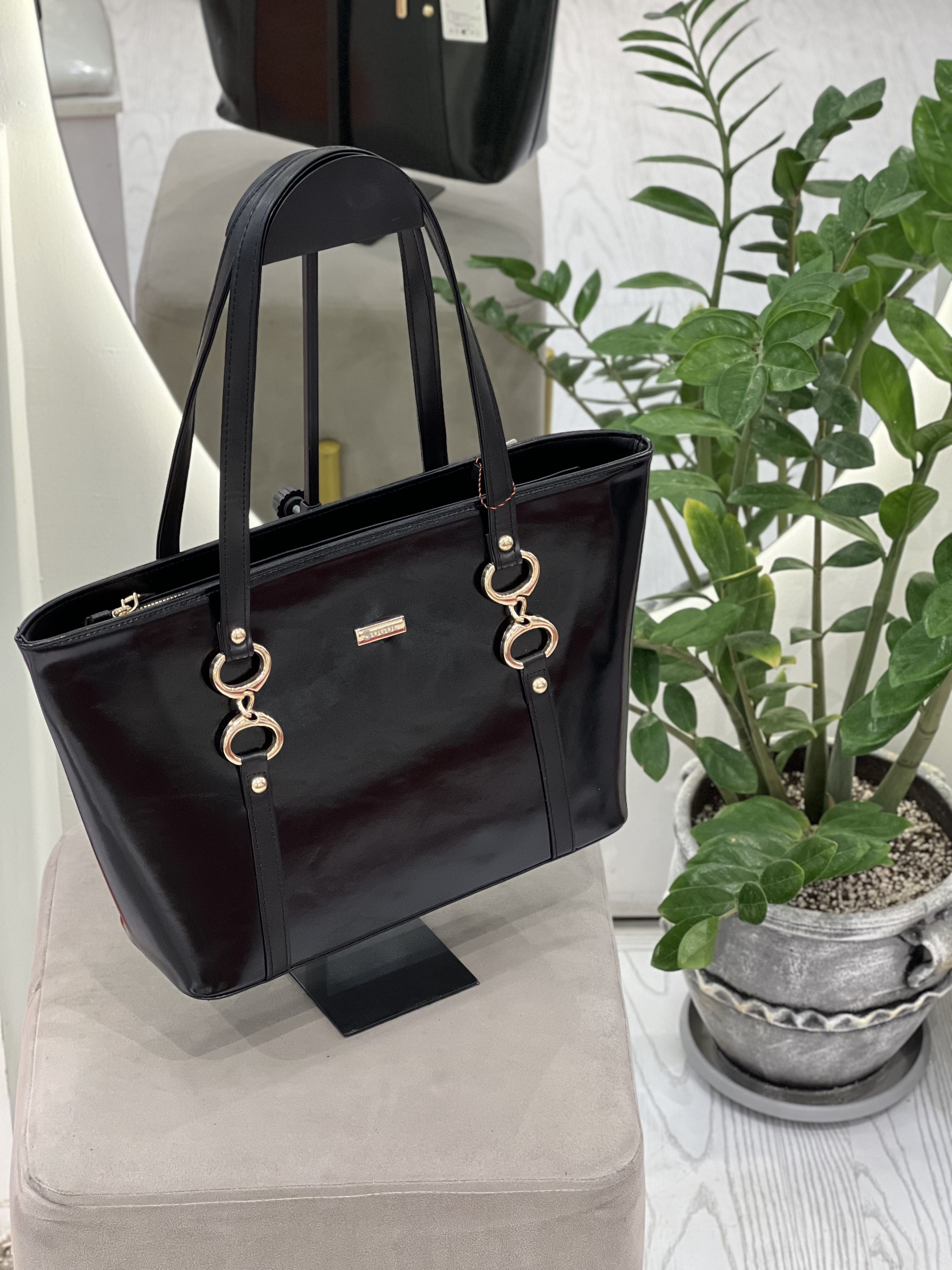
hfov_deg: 19.1
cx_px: 476
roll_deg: -0.6
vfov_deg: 25.3
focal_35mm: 77
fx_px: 2824
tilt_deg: -33.4
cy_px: 635
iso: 250
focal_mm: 9
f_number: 2.8
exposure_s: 1/100
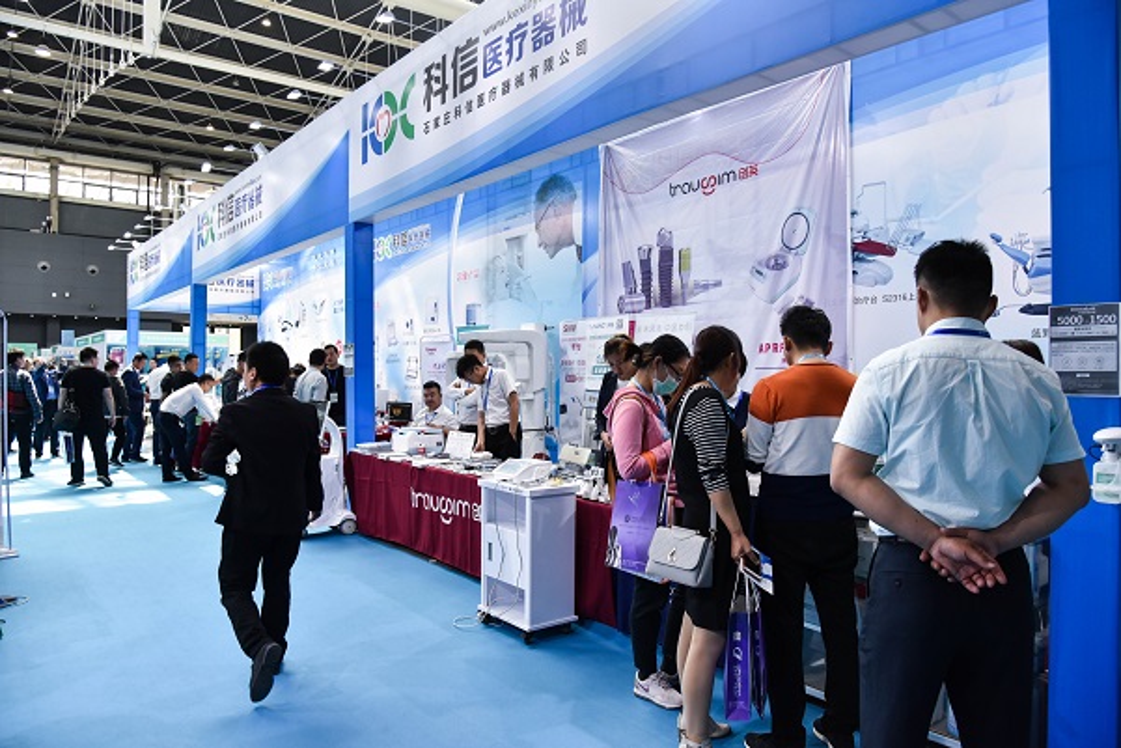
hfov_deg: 73.7
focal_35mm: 24
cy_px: 374
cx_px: 560
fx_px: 747
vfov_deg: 53.2
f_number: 5
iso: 1250
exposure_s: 1/250
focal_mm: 24
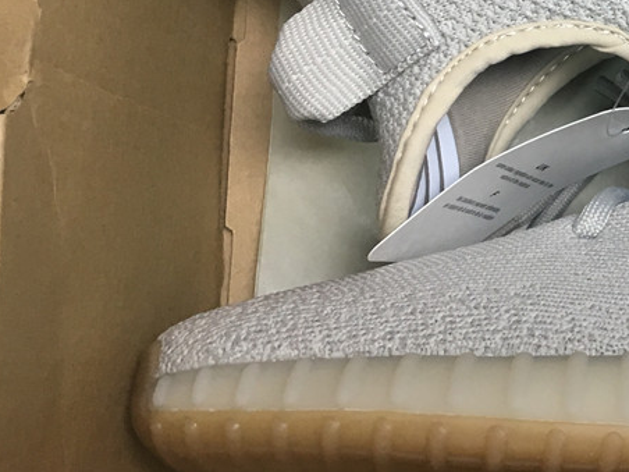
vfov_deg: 18.8
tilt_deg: -78.8
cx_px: 809
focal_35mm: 77
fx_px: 1399
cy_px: 53
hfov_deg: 22.7
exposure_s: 1/33
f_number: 2.2
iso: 100
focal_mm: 4.15
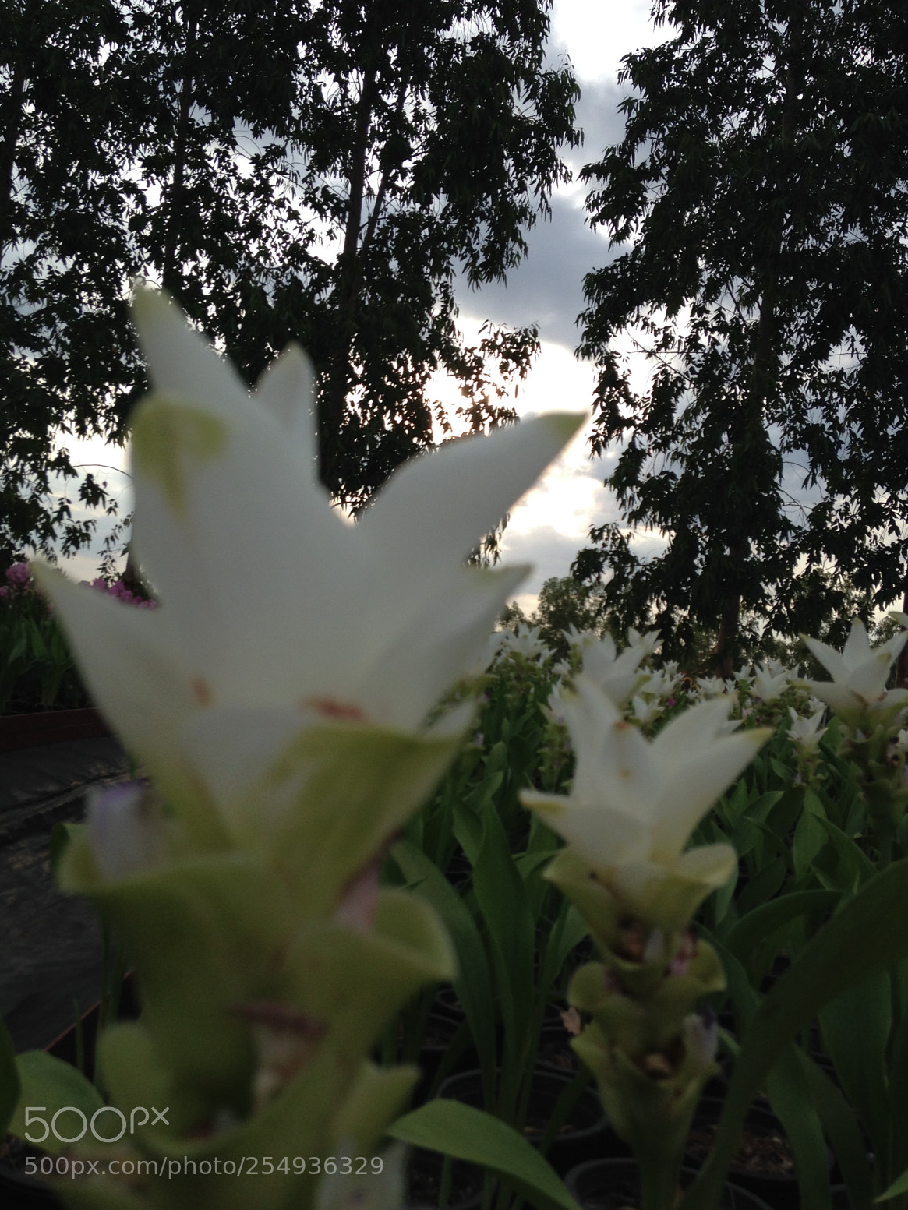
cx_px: 443
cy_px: 604
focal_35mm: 34
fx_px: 1189
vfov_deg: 54.0
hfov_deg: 41.8
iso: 50
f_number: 2.4
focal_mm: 4.12
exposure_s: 1/874
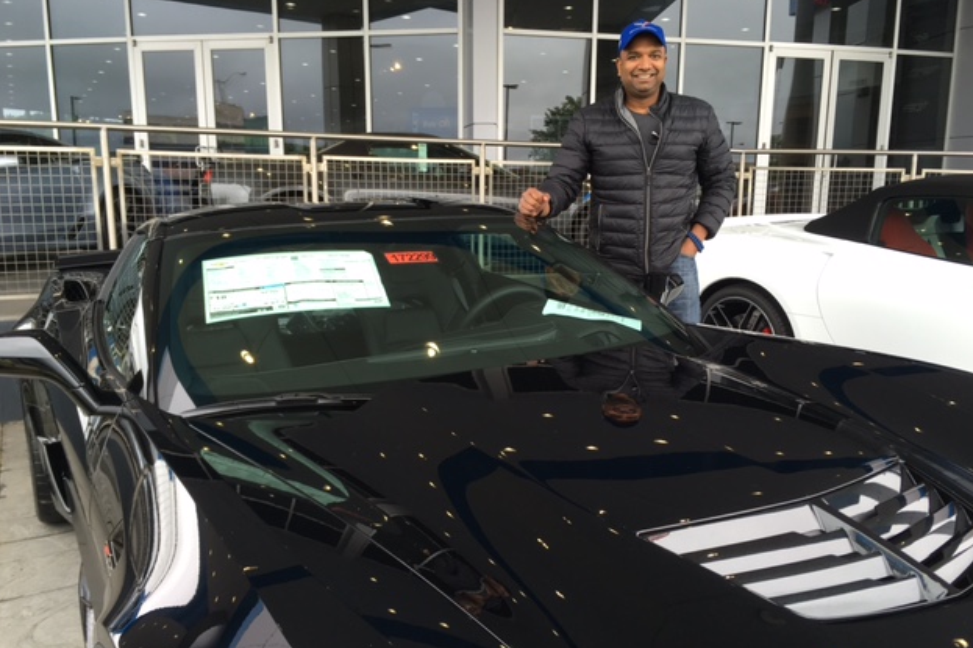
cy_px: 367
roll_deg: -0.8
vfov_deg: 42.2
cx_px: 487
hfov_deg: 60.3
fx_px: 838
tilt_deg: -10.4
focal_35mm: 31
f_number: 2.2
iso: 25
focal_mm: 4.15
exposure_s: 1/120
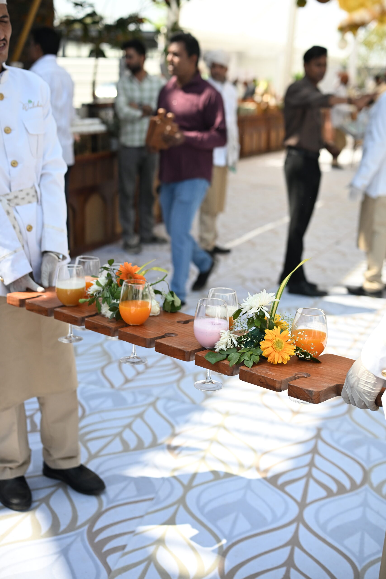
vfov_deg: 39.6
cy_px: 290
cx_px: 193
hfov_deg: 27.0
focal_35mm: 50
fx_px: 804
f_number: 2.8
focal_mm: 50
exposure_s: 1/250
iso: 800
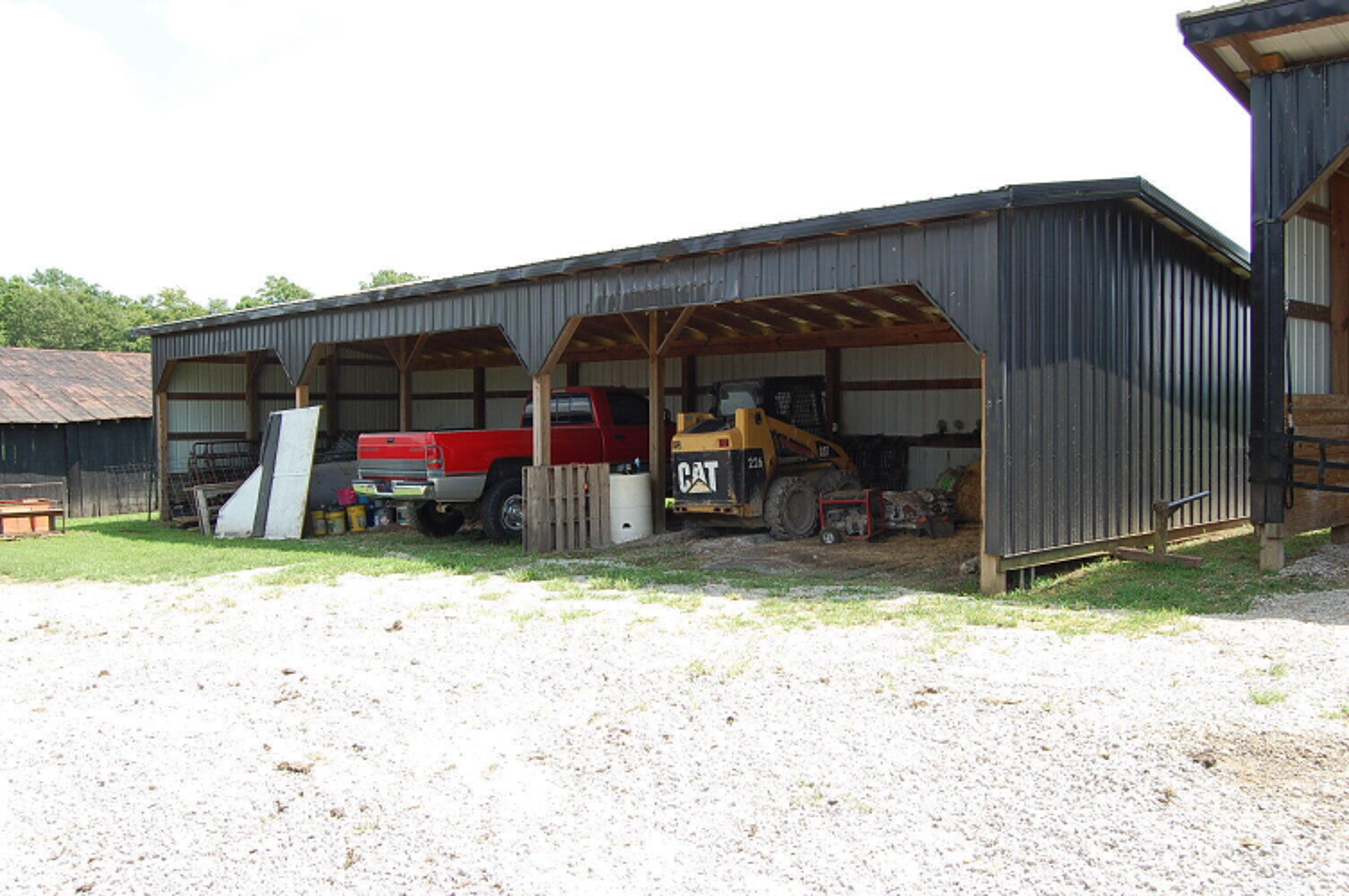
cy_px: 448
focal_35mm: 33
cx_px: 674
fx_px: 1235
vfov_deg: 39.9
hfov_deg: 57.3
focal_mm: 22
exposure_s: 1/200
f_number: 7.1
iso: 200
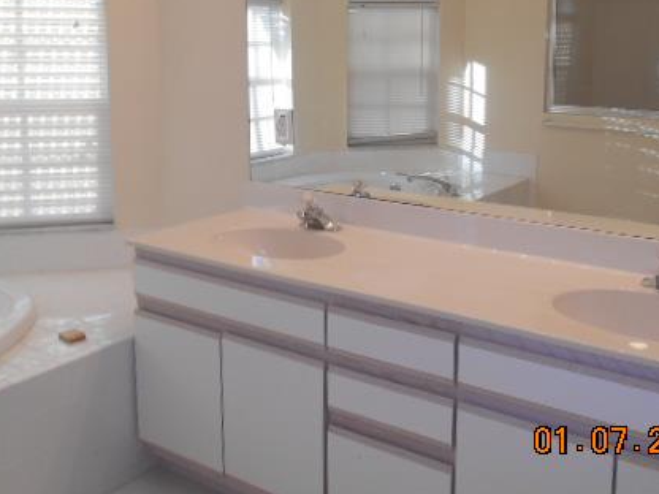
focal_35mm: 40
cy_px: 142
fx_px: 761
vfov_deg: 35.4
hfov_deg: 46.6
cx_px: 390
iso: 80
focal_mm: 4.7
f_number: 3.4
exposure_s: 1/30
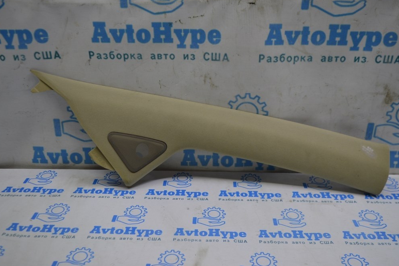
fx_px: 410
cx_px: 200
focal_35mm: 37
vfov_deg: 35.9
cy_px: 131
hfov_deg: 51.9
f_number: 4.5
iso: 400
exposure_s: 1/80
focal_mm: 24
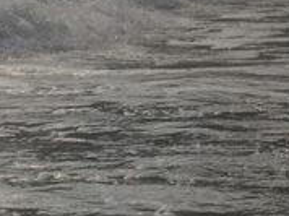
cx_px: 323
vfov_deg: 6.2
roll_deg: -0.3
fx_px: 1968
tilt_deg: -1.9
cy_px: -171
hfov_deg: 8.3
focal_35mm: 236
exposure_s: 1/2123
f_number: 2.4
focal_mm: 4.28
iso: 50
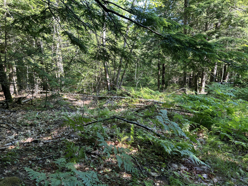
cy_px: 93
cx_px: 124
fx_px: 186
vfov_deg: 53.1
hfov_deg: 67.3
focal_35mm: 26
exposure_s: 1/121
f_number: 1.5
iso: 40
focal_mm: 5.7
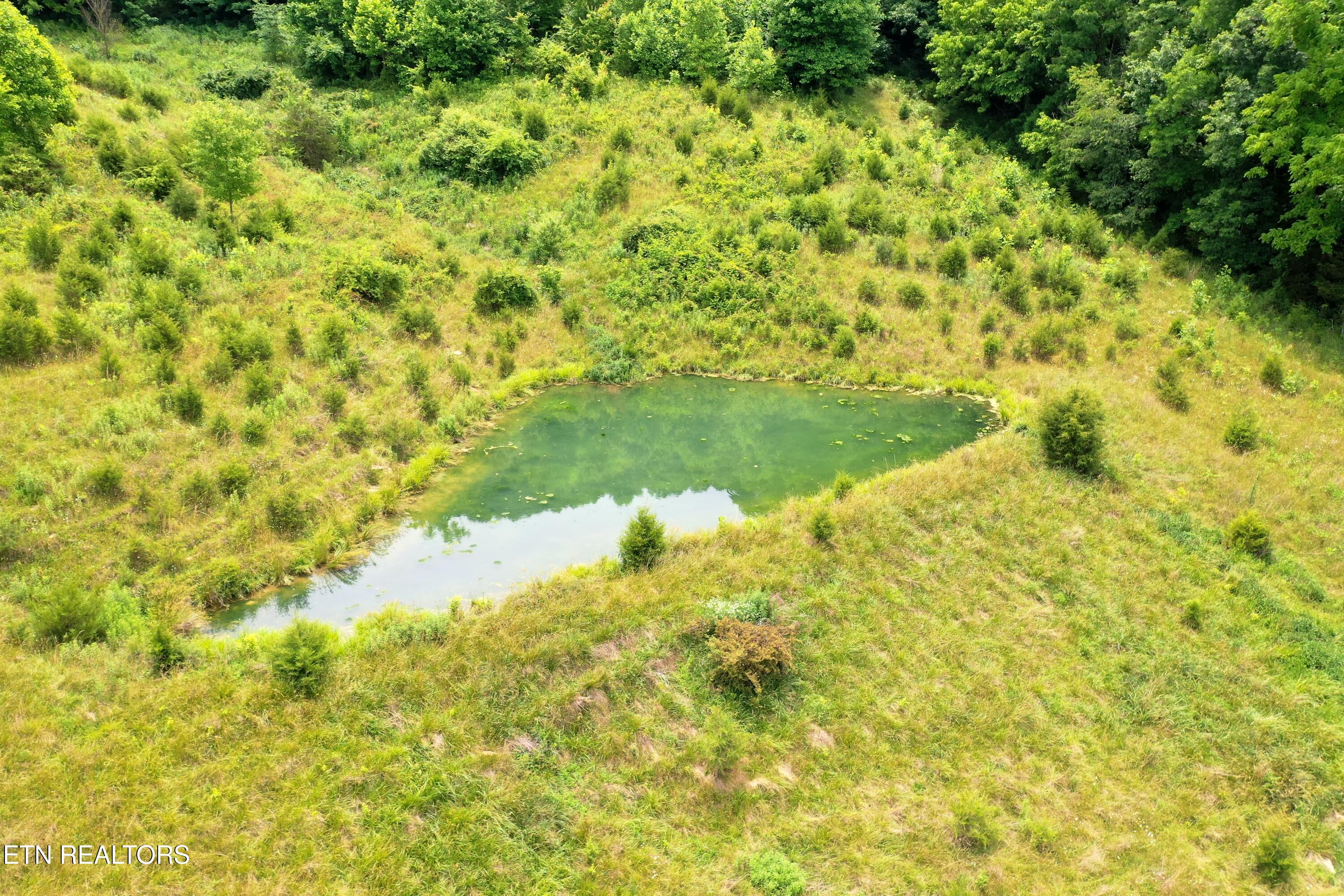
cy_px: 448
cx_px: 672
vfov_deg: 46.4
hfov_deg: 65.5
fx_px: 1045
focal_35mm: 28
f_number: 3.5
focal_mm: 10.26
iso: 100
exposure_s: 1/80
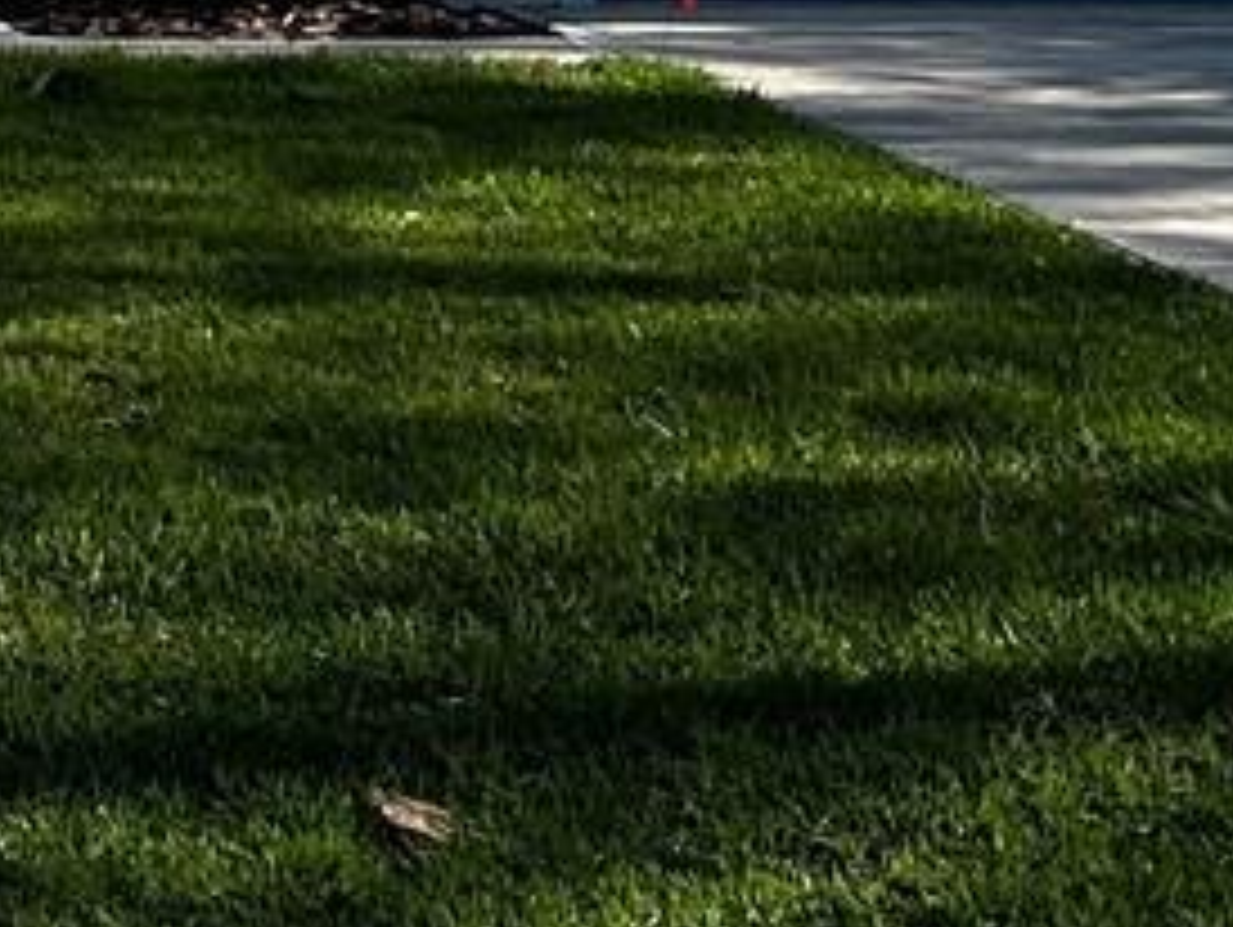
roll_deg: +0.7
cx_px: -670
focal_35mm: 140
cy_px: -436
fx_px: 4991
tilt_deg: +0.1
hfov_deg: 13.2
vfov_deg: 10.3
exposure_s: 1/3356
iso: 80
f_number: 1.78
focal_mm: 6.86
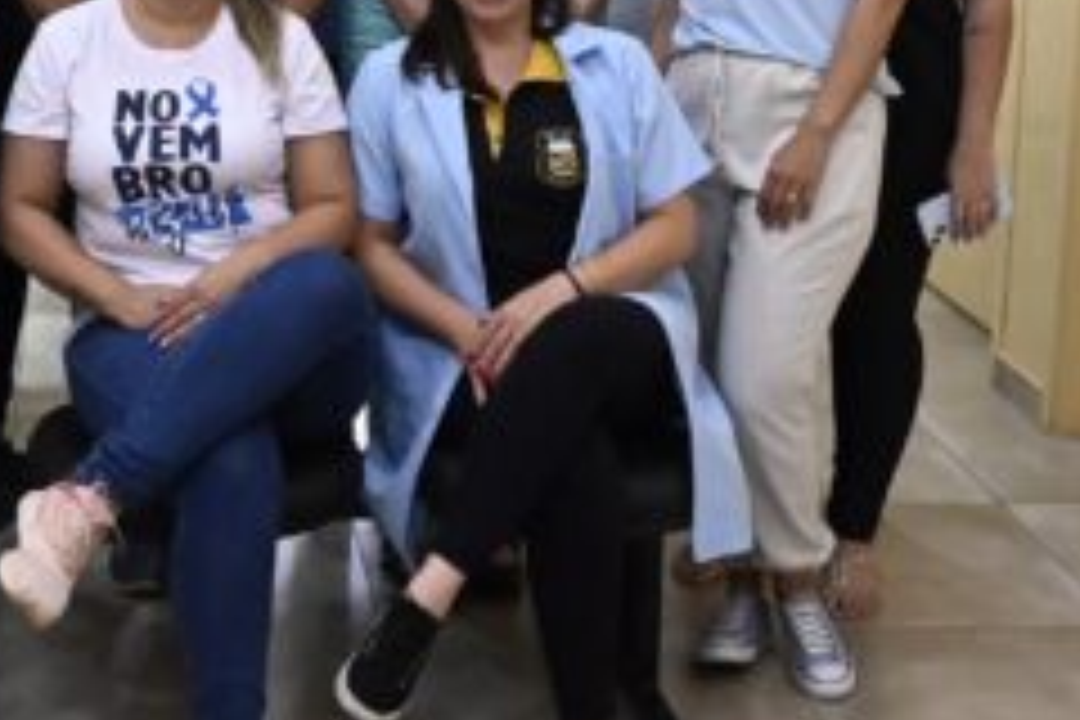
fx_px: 2700
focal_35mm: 90
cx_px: 346
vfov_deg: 14.8
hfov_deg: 22.5
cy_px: -104
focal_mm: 21
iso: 4000
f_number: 4.5
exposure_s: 1/320
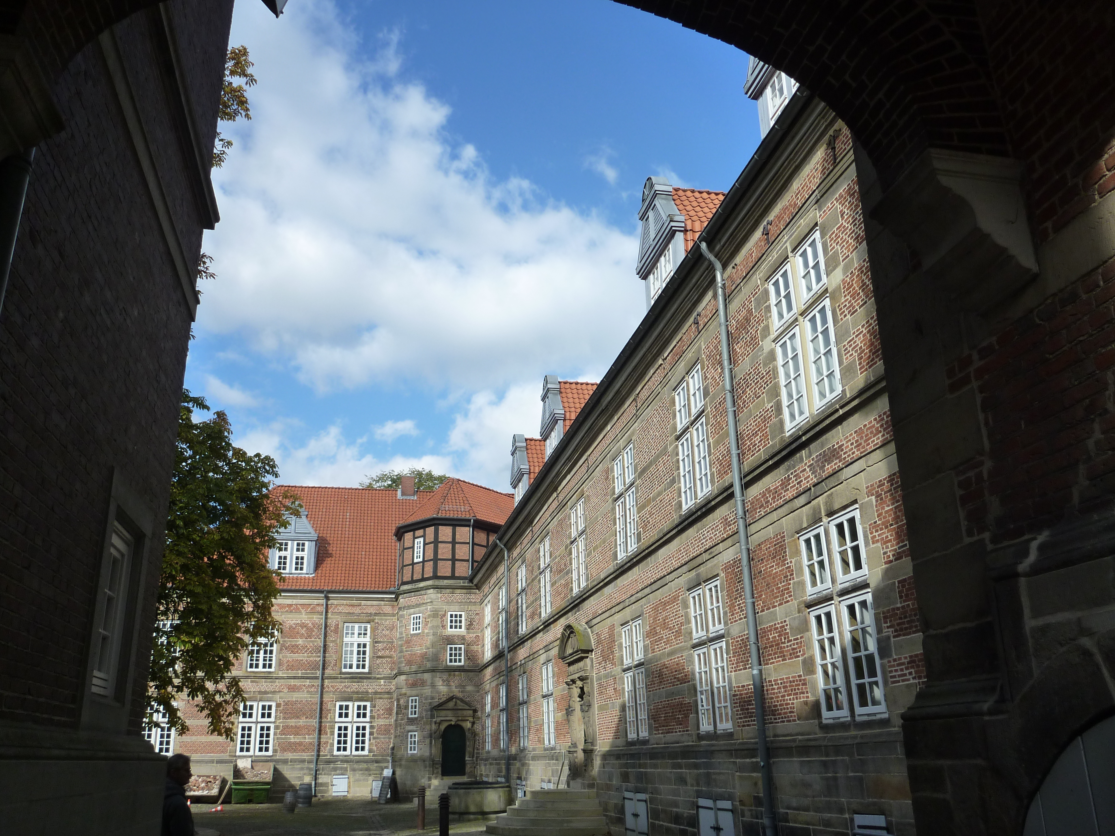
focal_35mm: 29
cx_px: 554
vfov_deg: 48.2
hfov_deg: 61.7
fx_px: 934
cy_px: 418
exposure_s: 1/640
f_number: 3.3
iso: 125
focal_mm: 4.9
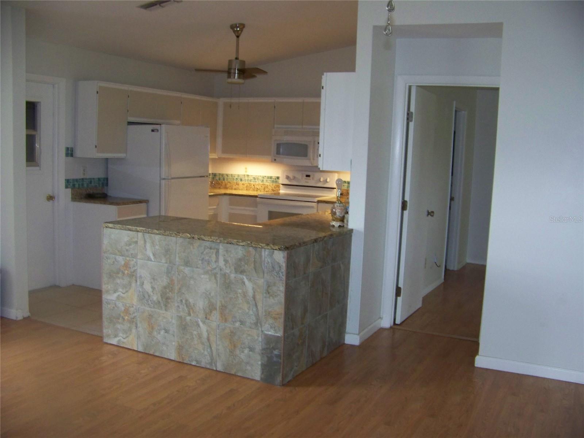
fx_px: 607
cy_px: 219
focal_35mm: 36
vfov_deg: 39.7
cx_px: 292
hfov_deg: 51.4
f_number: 2.8
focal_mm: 5.85
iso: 200
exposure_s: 1/30
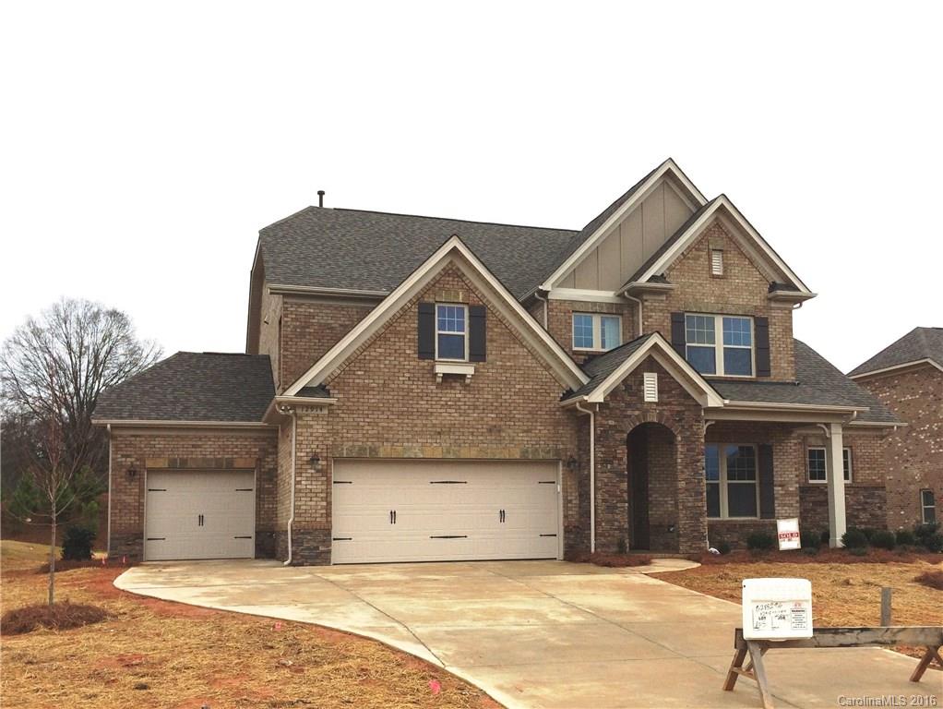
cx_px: 472
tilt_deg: +3.2
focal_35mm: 29
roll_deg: +2.0
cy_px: 354
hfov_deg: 61.6
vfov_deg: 48.3
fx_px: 791
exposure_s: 1/2160
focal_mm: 4.15
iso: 32
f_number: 2.2
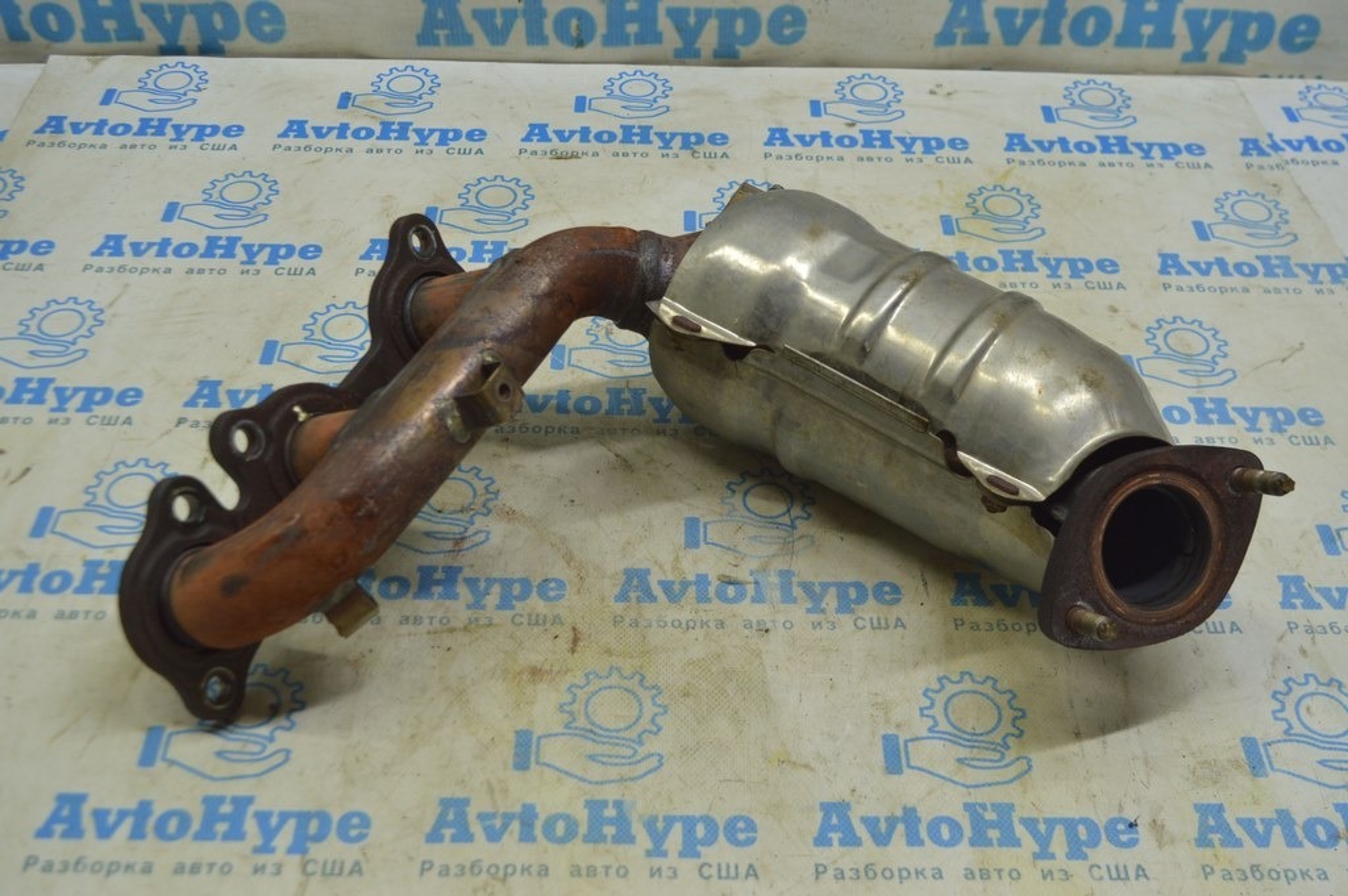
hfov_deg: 46.4
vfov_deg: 31.8
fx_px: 1571
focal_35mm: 42
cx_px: 674
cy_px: 448
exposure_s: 1/40
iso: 400
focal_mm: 28
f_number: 5.6
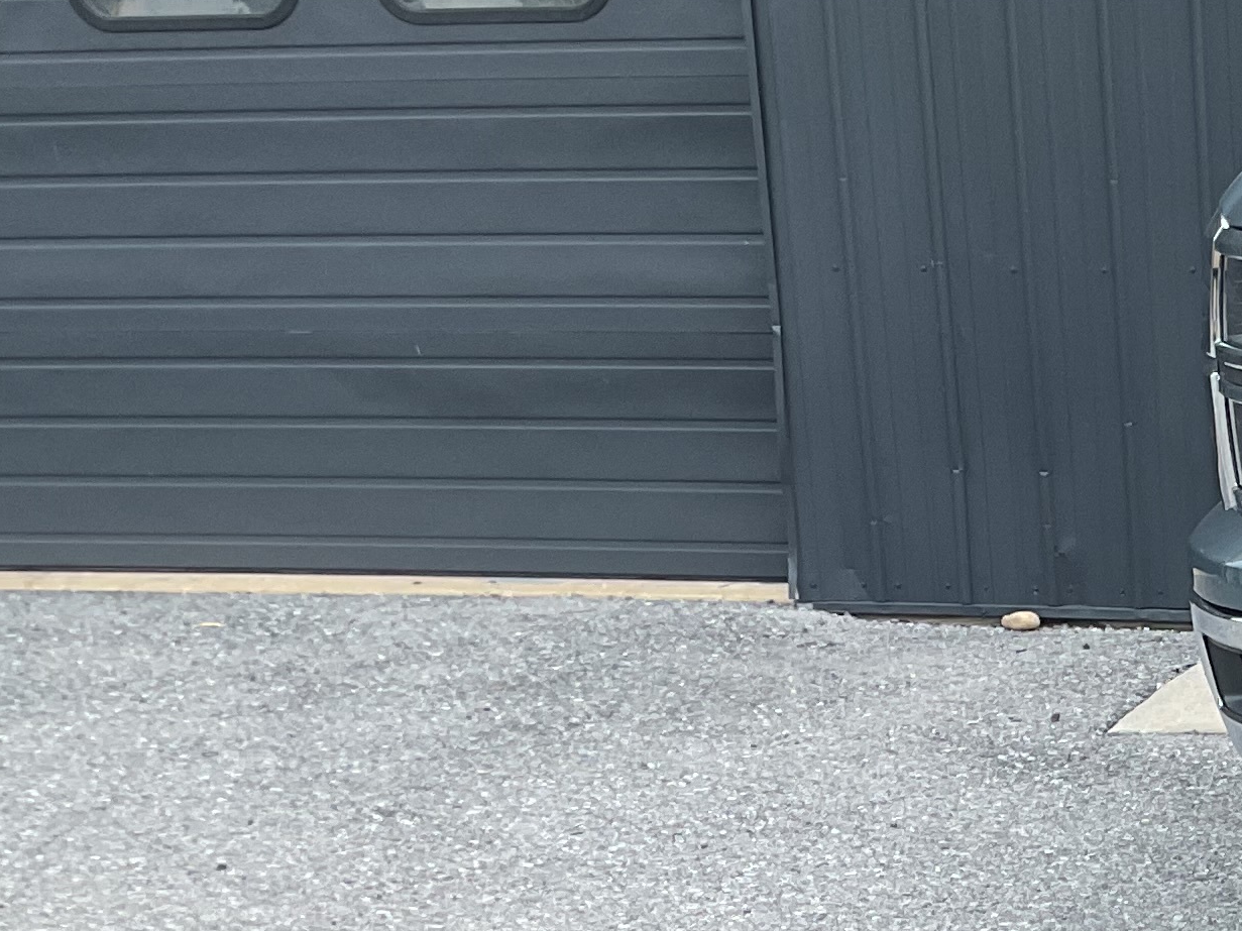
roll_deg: +1.0
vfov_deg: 14.5
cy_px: 1398
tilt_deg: -21.0
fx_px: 3408
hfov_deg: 19.3
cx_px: 1540
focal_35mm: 95
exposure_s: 1/419
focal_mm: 3
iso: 16
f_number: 1.8
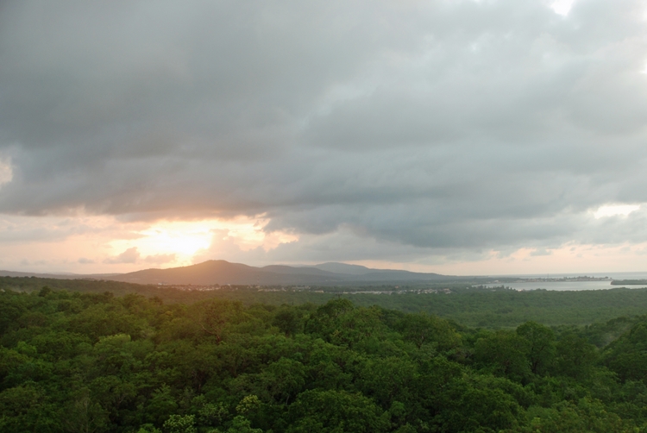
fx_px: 702
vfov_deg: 34.3
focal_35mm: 39
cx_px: 324
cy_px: 216
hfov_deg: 49.5
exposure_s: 1/45
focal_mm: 26
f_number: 4
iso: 200
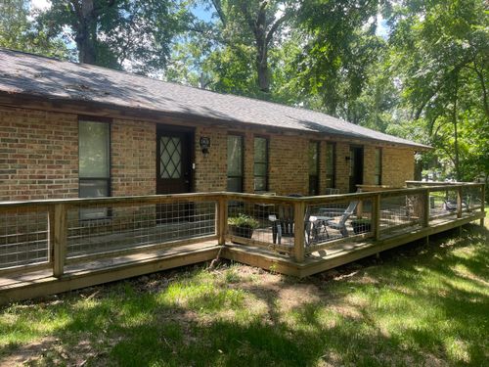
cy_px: 184
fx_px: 367
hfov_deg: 67.3
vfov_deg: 53.1
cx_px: 244
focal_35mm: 26
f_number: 1.6
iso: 32
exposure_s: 1/349
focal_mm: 4.2
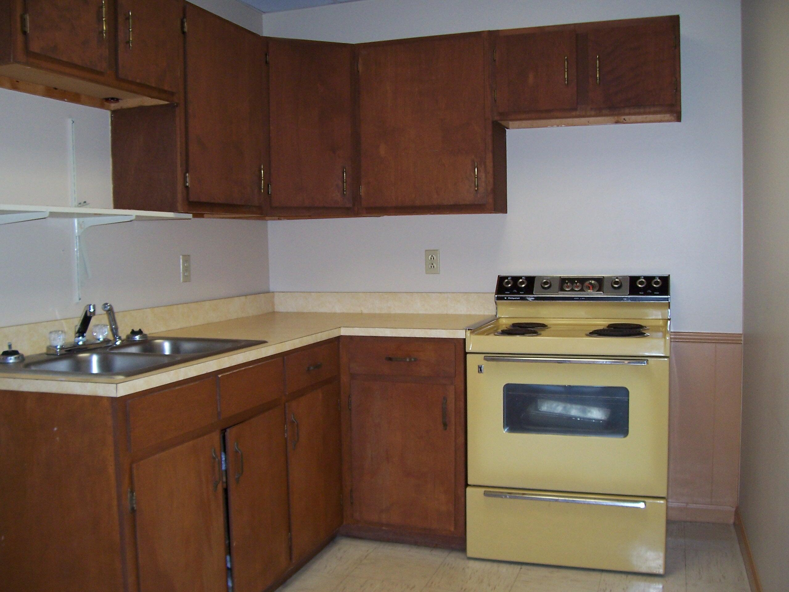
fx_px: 775
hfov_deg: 54.0
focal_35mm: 34
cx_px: 394
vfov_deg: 41.8
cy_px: 296
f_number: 2.7
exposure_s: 1/60
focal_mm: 5.6
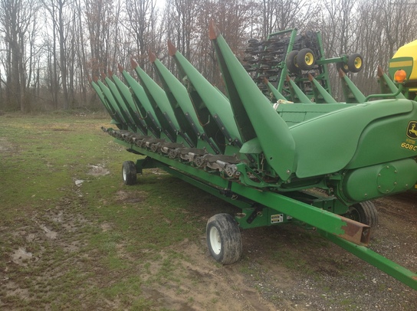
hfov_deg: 52.7
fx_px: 421
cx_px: 208
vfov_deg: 40.6
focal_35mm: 35
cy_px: 156
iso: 50
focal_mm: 4.28
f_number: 2.4
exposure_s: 1/256
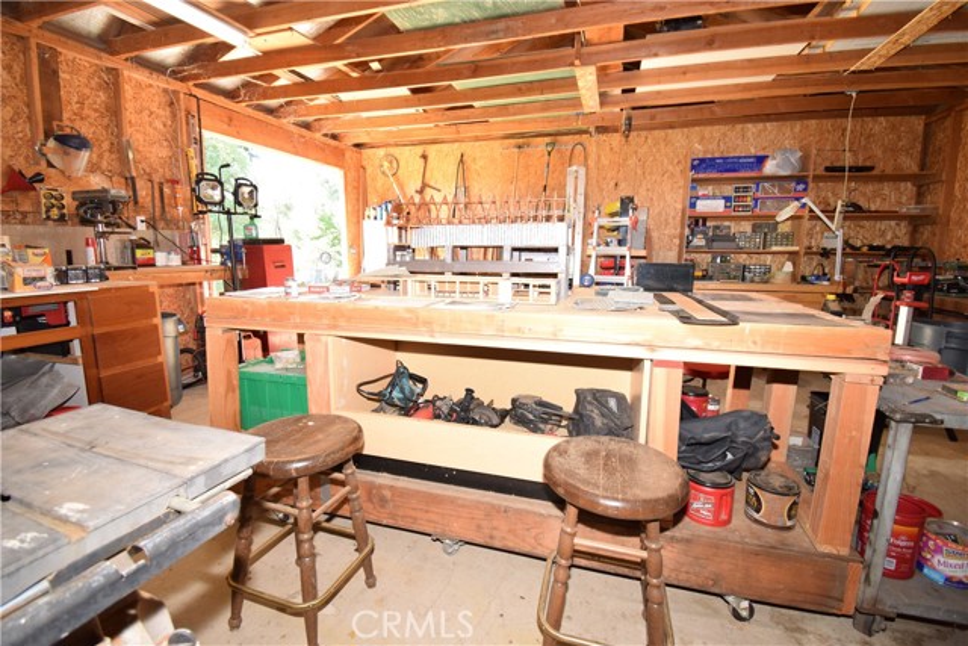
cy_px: 323
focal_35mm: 15
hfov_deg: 100.4
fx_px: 403
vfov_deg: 77.4
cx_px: 484
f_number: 5
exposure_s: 1/100
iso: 800
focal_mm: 10
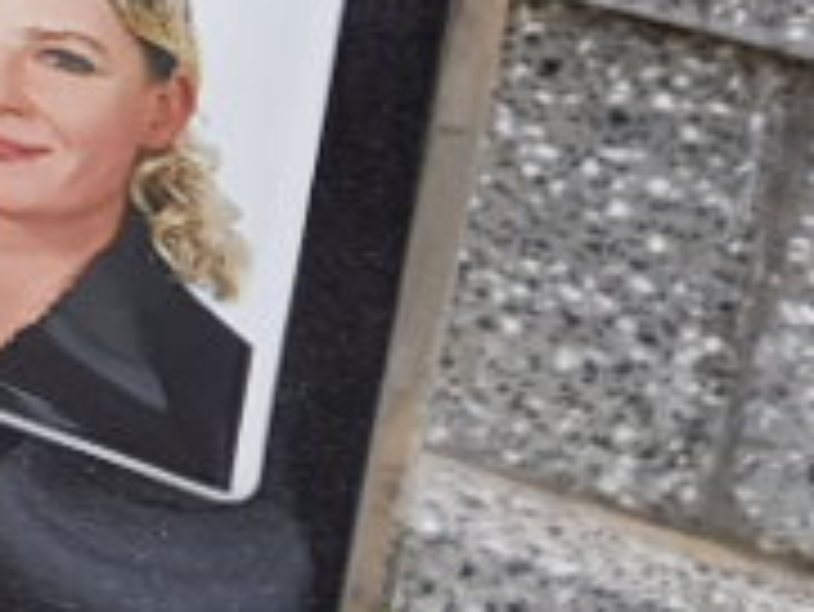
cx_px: -1273
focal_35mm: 138
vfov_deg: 10.2
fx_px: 3247
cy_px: -446
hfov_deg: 11.3
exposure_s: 1/100
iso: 40
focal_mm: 4.2
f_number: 1.7
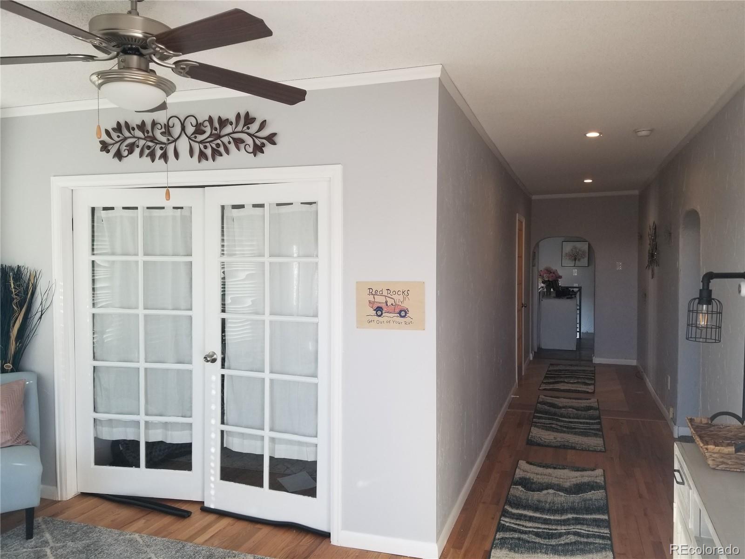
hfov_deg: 67.3
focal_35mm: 26
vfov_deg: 53.1
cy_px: 280
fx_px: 560
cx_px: 372
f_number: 1.7
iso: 50
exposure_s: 1/132
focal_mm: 4.3
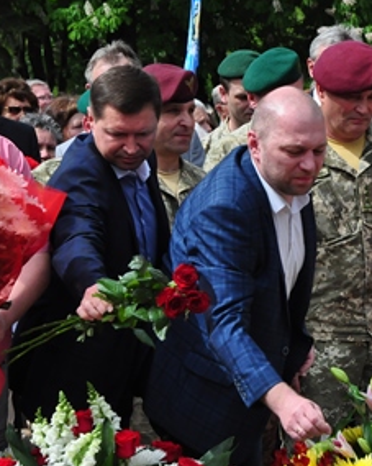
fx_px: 2699
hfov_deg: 7.9
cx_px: 316
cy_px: 313
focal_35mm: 196
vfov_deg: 9.8
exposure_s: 1/1250
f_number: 10
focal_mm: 66
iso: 800
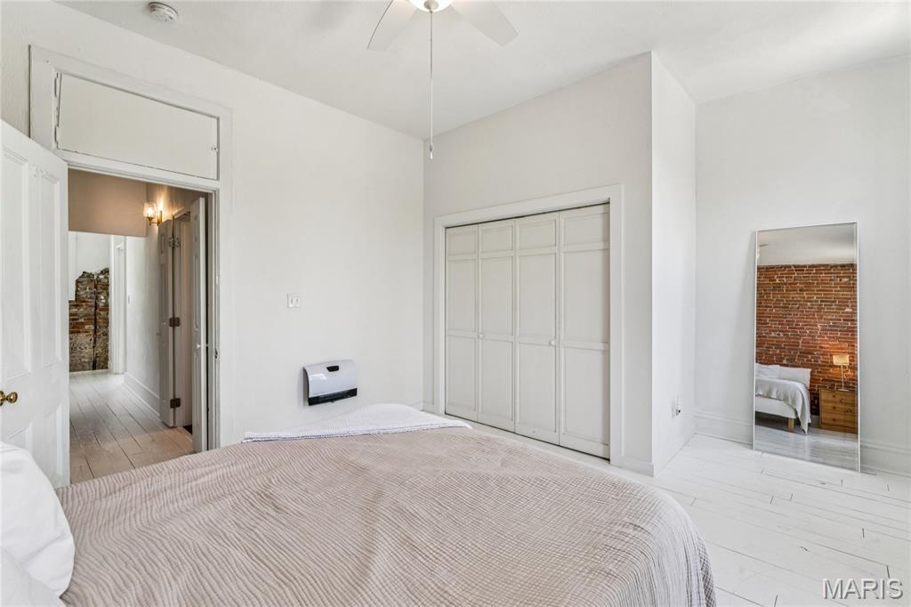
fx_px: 407
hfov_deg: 96.4
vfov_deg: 73.4
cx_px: 456
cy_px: 304
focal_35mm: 16
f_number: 13
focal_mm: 16.1
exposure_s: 1/10
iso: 200
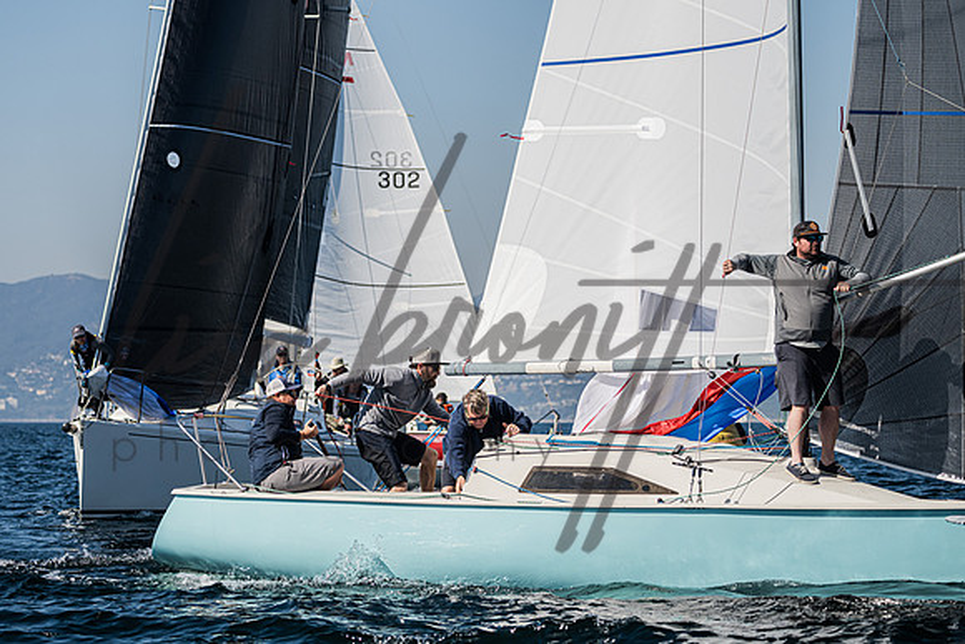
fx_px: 4001
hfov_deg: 13.7
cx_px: 401
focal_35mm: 149
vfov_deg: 9.2
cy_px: 267
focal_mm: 125
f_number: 4.5
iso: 400
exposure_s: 1/5000
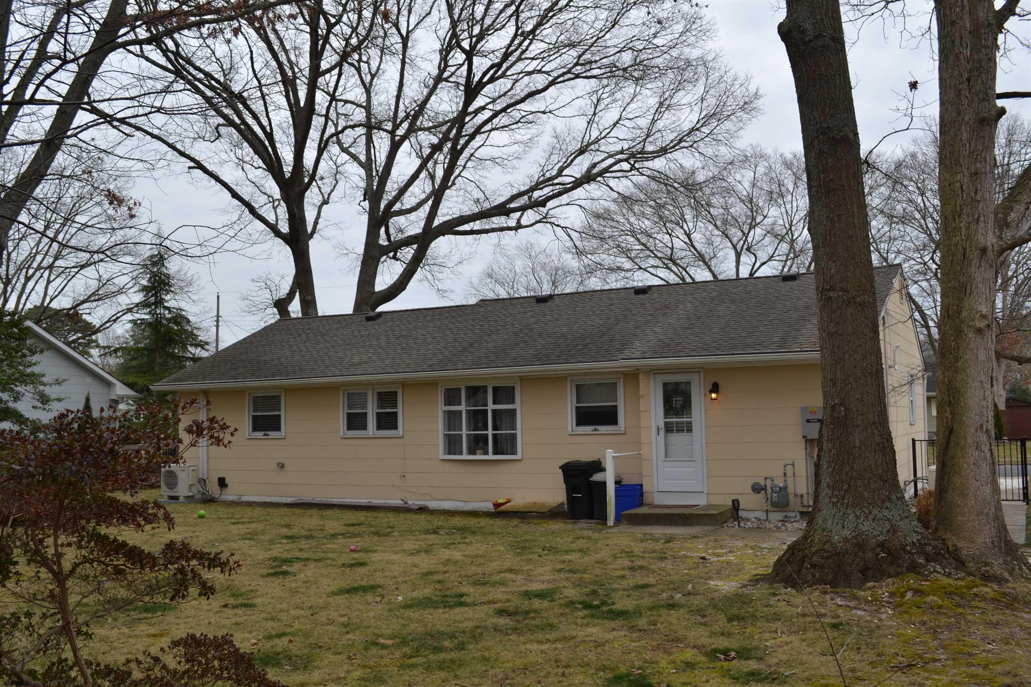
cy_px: 344
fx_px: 945
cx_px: 516
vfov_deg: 40.0
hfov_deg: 57.2
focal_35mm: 33
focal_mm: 22
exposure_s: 1/160
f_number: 6.3
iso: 100
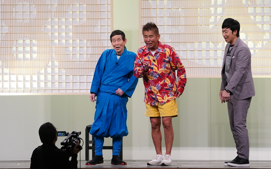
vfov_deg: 3.9
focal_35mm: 341
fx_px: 2519
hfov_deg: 6.2
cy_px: 80
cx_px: 136
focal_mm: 223
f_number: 7.1
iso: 3200
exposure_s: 1/250
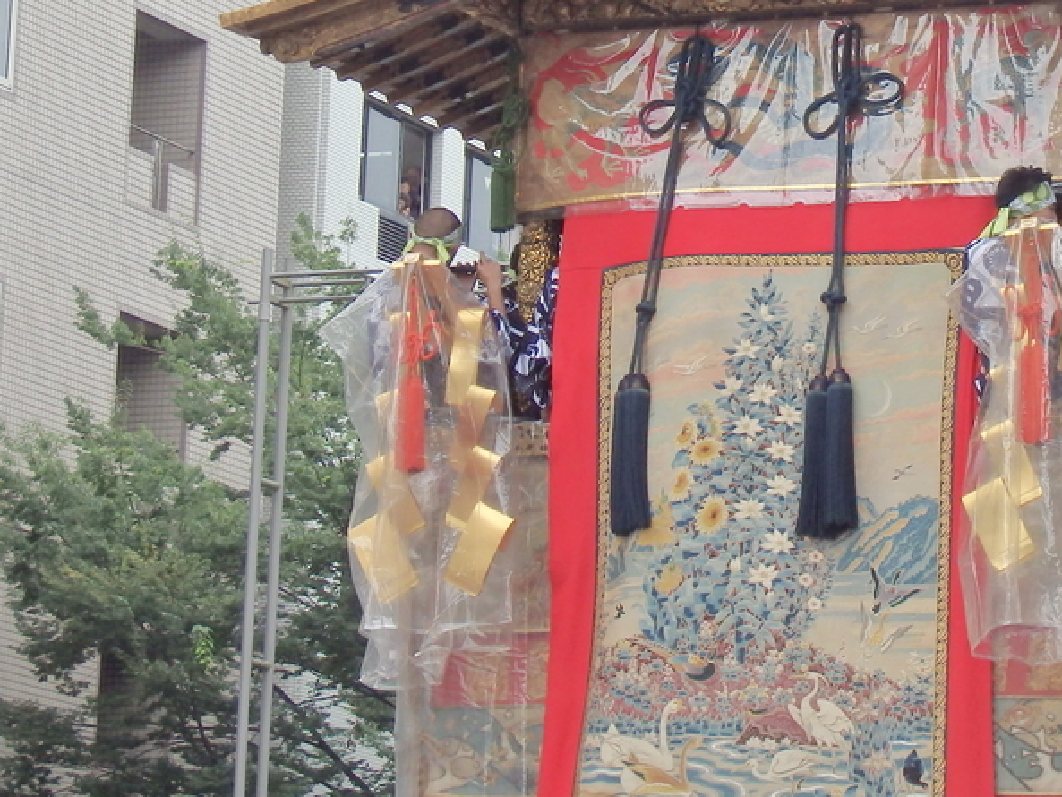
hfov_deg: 11.0
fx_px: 5462
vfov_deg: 8.3
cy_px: 127
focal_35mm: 178
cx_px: 956
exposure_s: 1/250
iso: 125
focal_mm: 15.8
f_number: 4.8
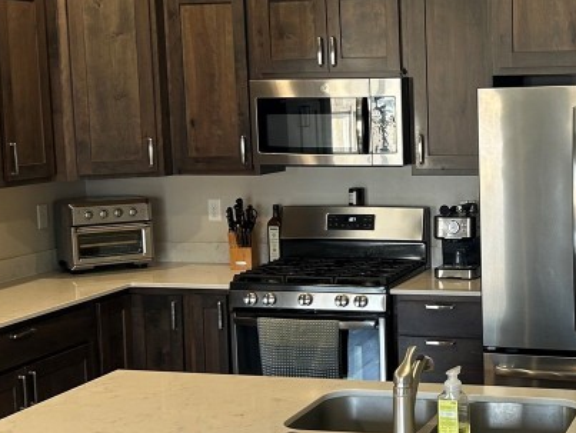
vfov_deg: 22.3
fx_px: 1099
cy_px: 227
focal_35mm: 66
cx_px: 503
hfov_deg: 28.4
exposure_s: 1/60
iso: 64
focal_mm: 5.7
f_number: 1.5
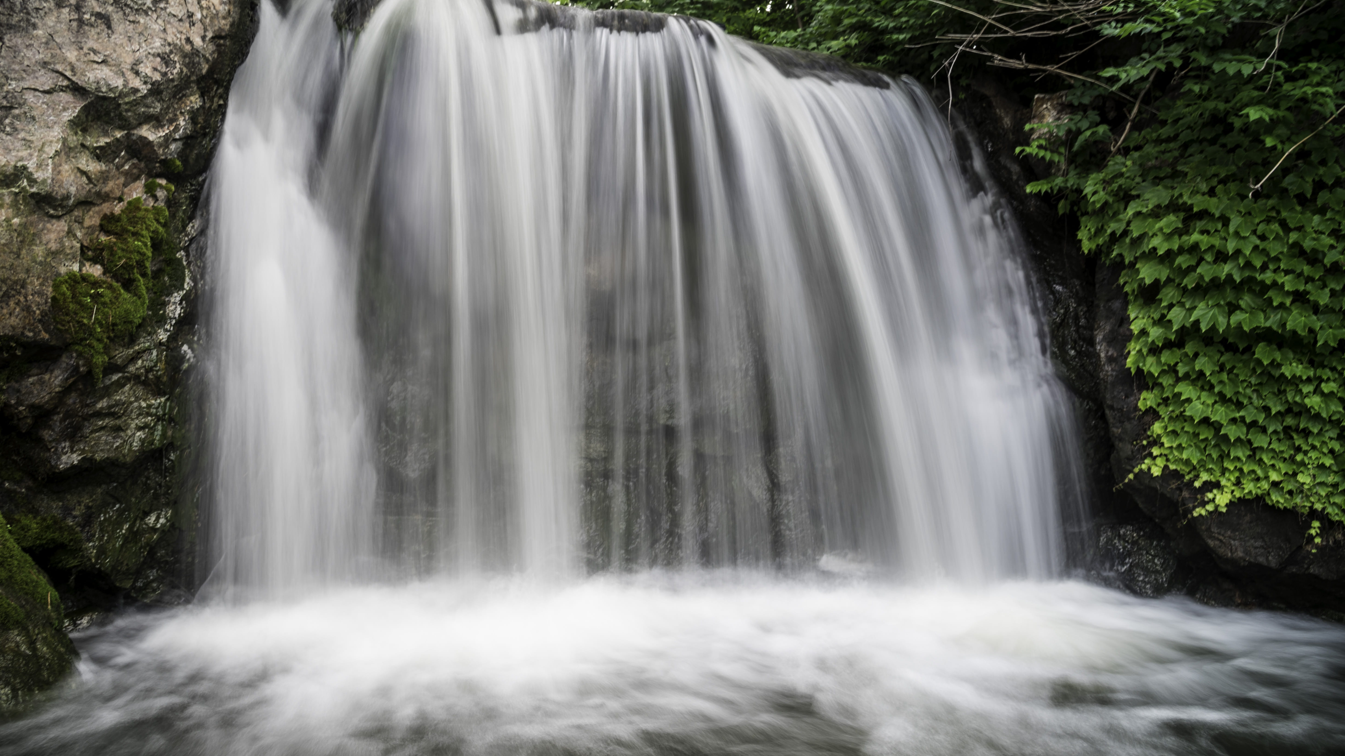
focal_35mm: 26
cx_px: 650
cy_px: 397
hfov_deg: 71.9
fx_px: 927
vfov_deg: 44.4
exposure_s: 1/1.67
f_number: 7.1
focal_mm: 24
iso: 100
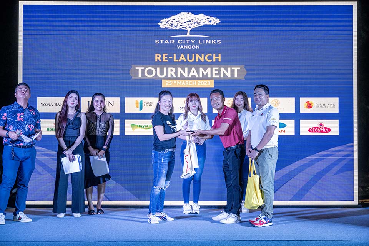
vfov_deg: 23.0
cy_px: 123
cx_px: 184
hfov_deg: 33.9
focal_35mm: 59
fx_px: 605
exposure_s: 1/200
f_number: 3.2
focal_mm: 59
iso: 800
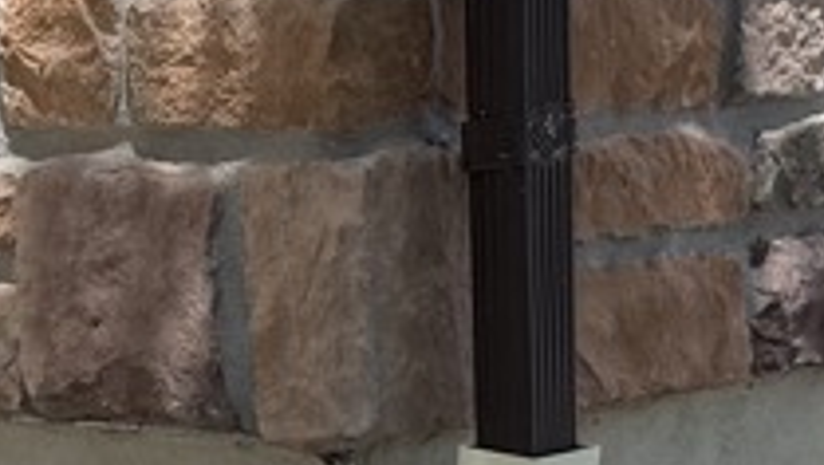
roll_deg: +2.0
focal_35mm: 200
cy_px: 981
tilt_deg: -12.9
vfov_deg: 5.9
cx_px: 240
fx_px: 4374
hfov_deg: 10.7
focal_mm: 6.76
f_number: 1.78
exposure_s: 1/2525
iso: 80
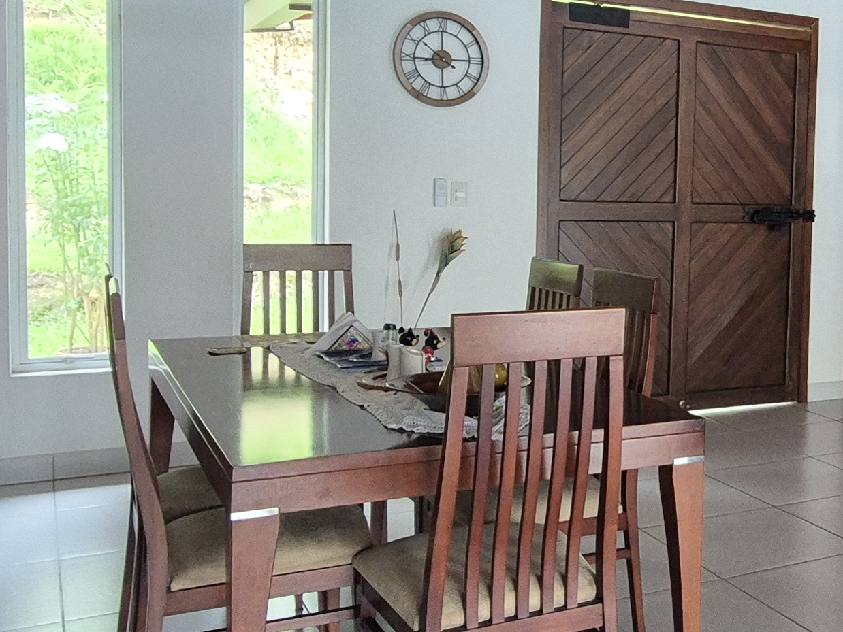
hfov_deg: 40.9
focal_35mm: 42
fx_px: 1023
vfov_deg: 34.3
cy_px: 259
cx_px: 780
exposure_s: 1/100
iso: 500
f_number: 2.2
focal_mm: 2.2
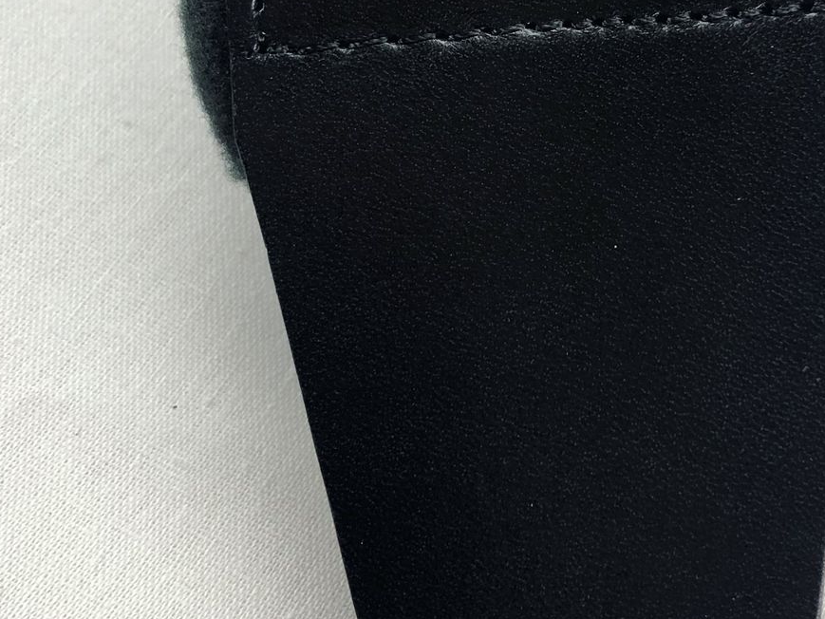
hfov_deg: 29.0
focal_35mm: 66
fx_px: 1573
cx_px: 600
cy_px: 128
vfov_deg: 22.0
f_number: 1.8
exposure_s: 1/50
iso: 20
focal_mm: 4
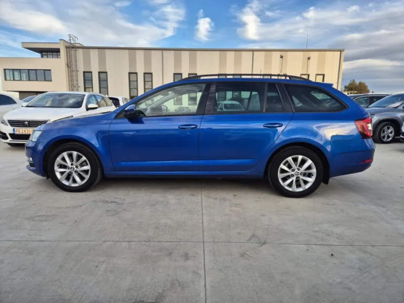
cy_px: 152
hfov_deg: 73.9
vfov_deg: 58.9
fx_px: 268
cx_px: 202
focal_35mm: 23
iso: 25
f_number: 1.8
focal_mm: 5.4
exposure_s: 1/393
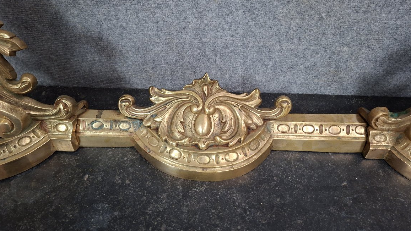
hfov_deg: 71.9
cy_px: 113
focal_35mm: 26
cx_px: 203
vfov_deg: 44.4
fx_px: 283
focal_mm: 5.54
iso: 500
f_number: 1.8
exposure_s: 1/25
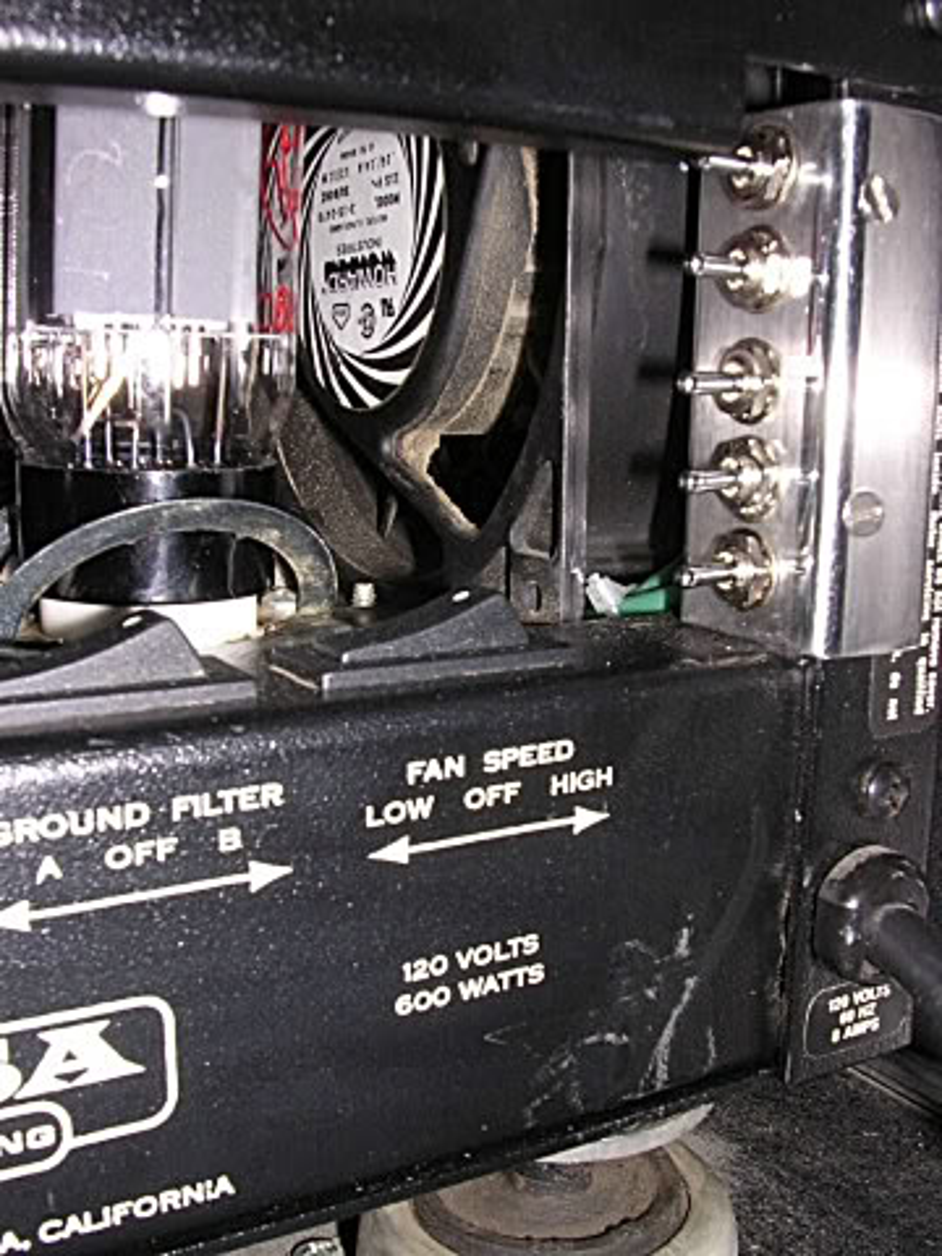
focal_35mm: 38
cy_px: 628
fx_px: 1379
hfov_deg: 37.7
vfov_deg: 49.0
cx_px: 471
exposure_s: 1/60.1
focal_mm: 5.8
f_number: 5.6
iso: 100
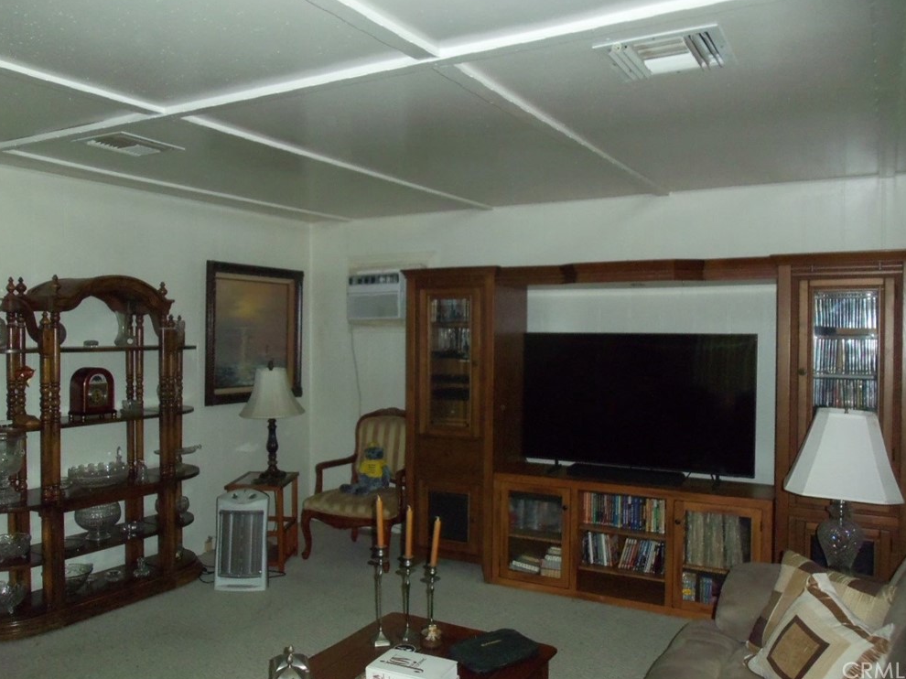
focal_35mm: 30
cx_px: 456
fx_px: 785
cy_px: 332
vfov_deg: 46.8
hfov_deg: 60.0
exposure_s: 1/30
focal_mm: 5.2
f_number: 3.4
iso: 250
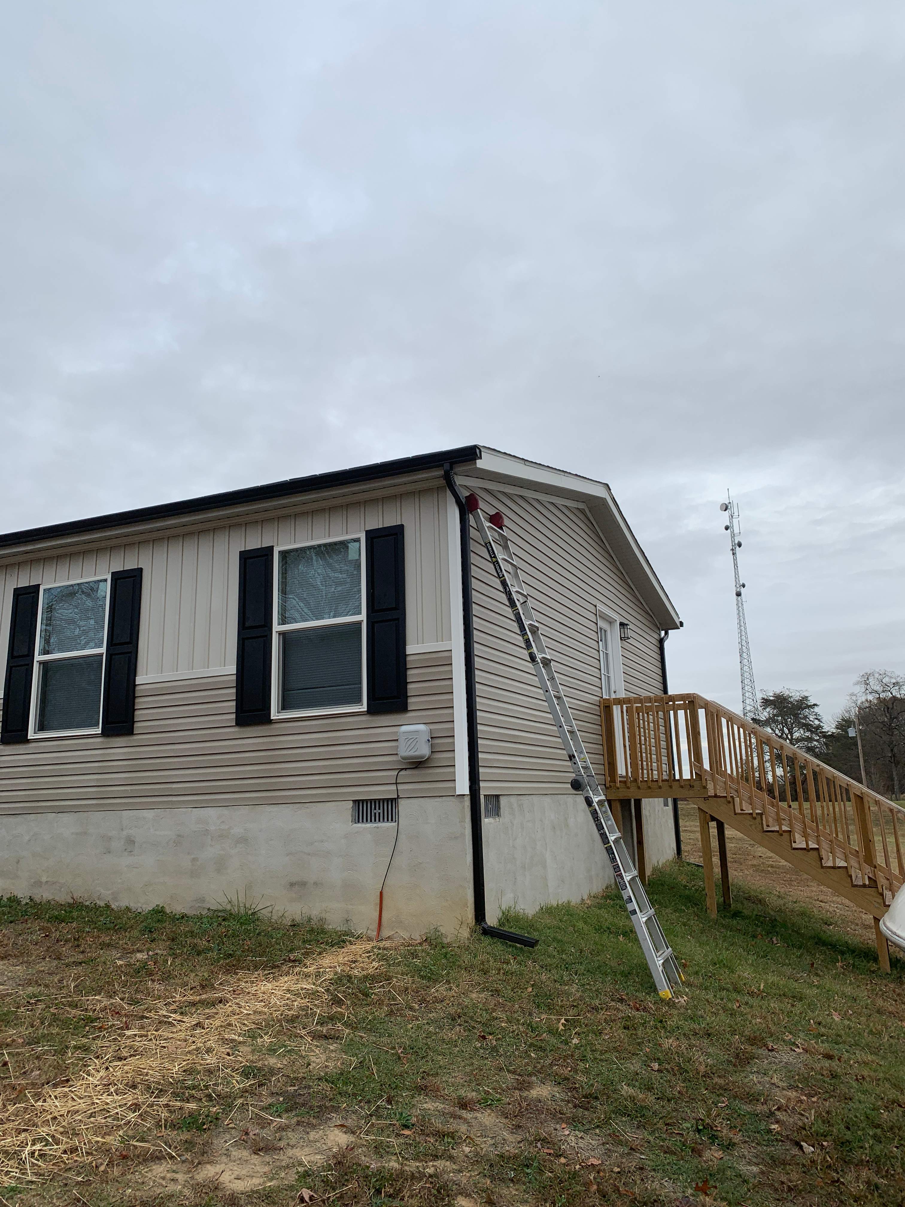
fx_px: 906
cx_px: 452
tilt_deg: +13.7
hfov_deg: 53.1
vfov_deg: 67.3
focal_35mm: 26
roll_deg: +1.6
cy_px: 604
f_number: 1.8
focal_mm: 4.25
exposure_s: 1/2114
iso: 25
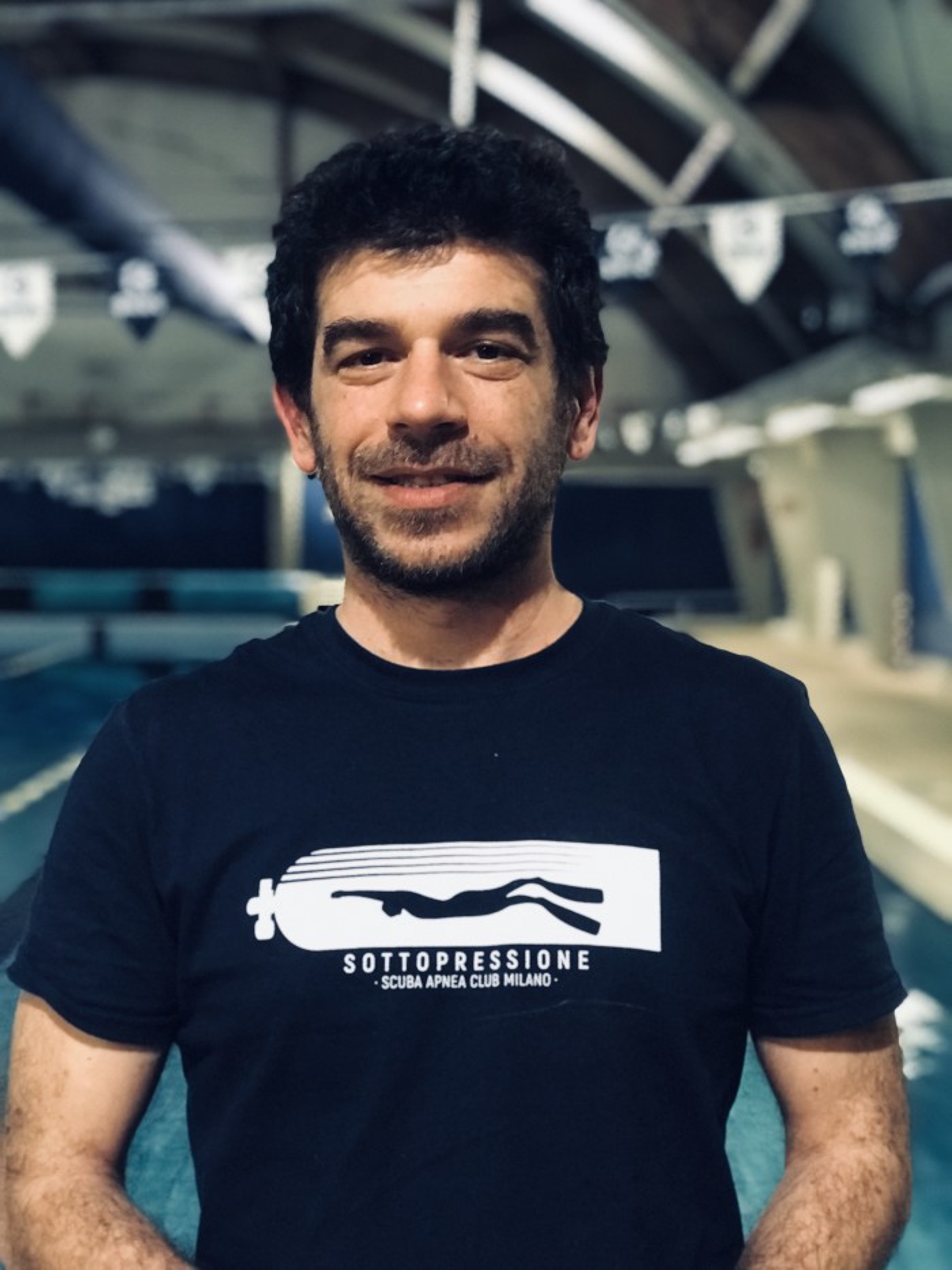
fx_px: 2090
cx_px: 476
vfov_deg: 33.8
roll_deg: -0.8
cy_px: 635
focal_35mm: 57
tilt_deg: -2.6
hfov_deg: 25.7
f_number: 2.8
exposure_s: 1/50
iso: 1000
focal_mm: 6.6
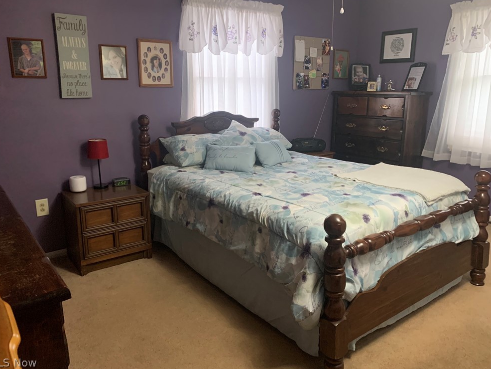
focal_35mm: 27
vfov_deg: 51.4
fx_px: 383
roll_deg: -0.8
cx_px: 240
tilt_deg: -11.1
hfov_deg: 65.3
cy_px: 180
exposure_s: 1/43
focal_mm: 4.25
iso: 400
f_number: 1.8
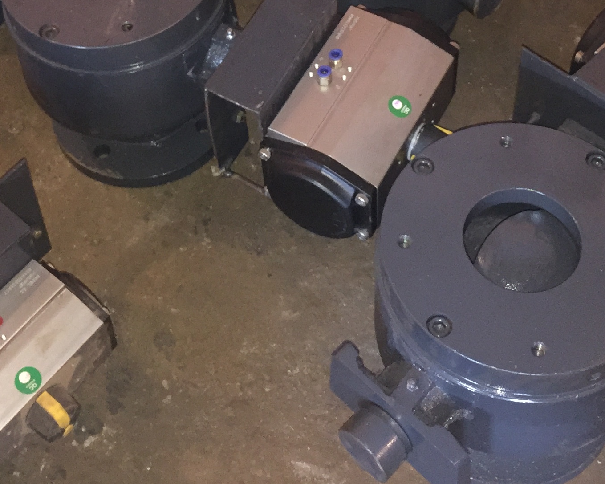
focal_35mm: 68
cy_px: -37
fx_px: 1217
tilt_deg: -46.8
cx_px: 243
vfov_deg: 21.4
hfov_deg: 27.8
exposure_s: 1/17
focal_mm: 4.15
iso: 200
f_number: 2.2
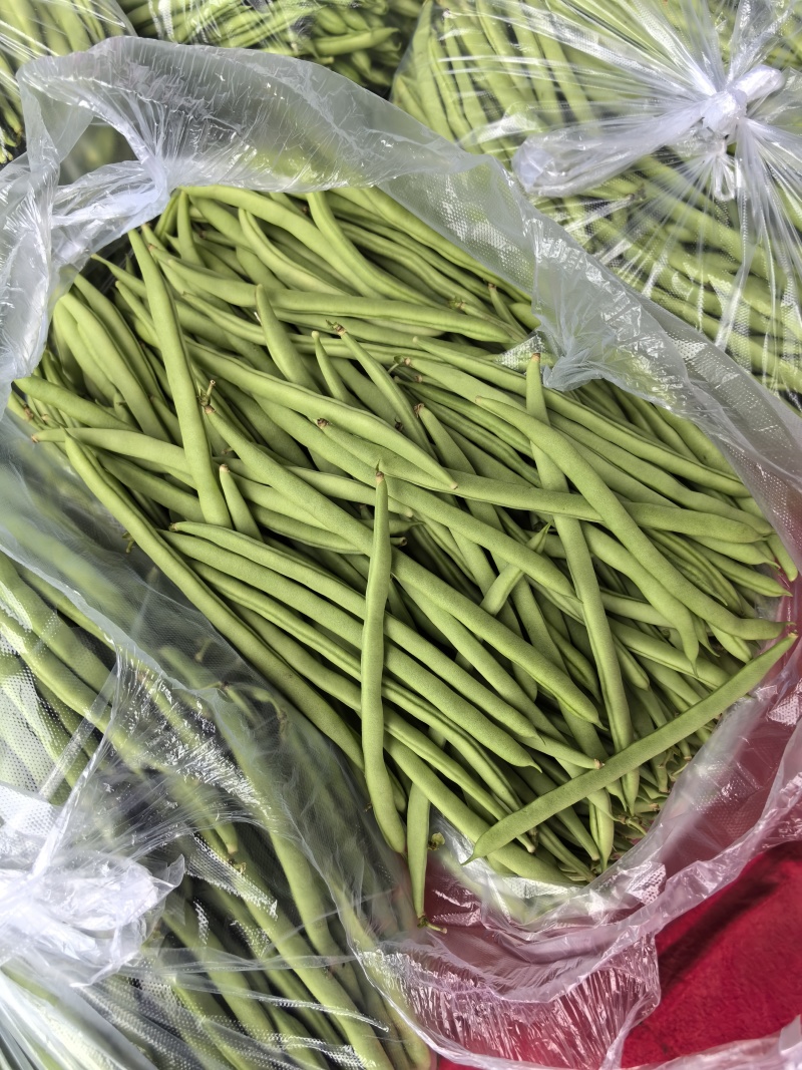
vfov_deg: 65.3
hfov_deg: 51.3
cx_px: 401
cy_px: 535
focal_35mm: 27
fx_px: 834
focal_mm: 6.35
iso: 50
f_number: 2
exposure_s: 1/173
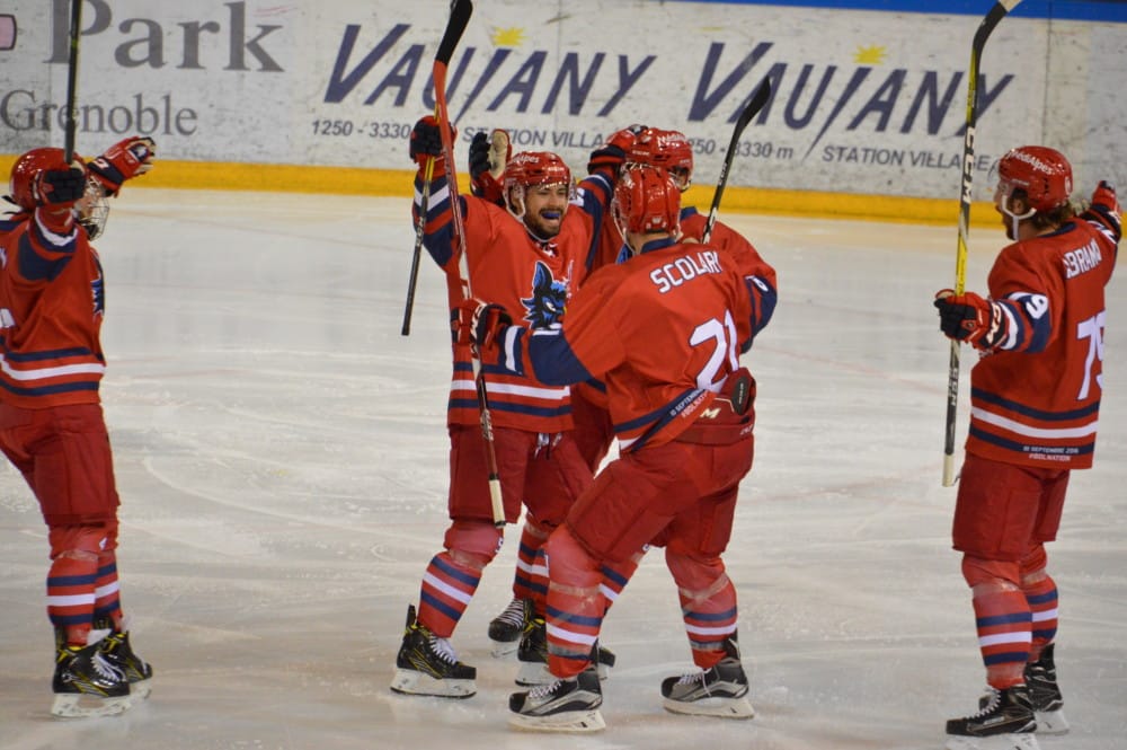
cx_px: 564
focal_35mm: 262
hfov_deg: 7.9
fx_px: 8211
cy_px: 375
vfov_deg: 5.2
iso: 2500
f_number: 6.3
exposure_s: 1/500
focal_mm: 175
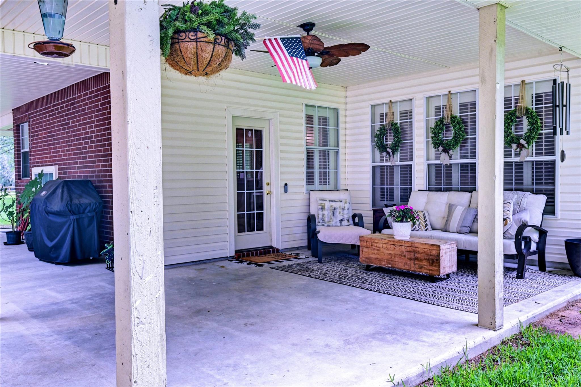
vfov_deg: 43.5
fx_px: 484
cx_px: 290
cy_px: 194
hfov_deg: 62.0
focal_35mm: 30
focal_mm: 30
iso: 400
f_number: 8
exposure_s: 1/60
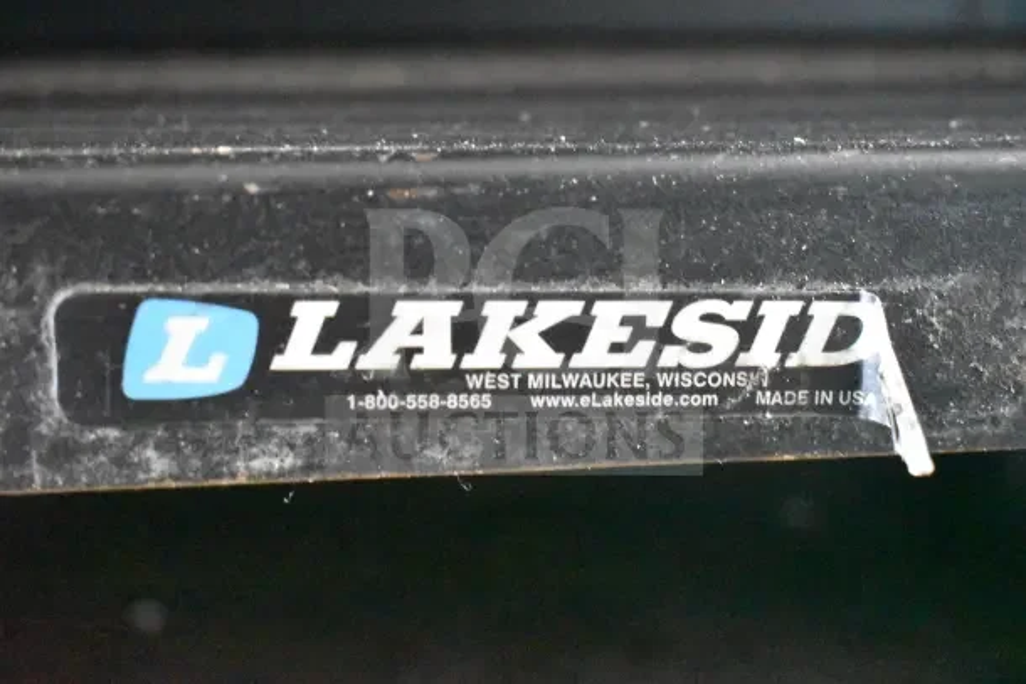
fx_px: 1497
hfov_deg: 37.8
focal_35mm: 52
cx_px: 513
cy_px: 342
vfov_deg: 25.8
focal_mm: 35
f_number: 4.5
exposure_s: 1/30
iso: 25600
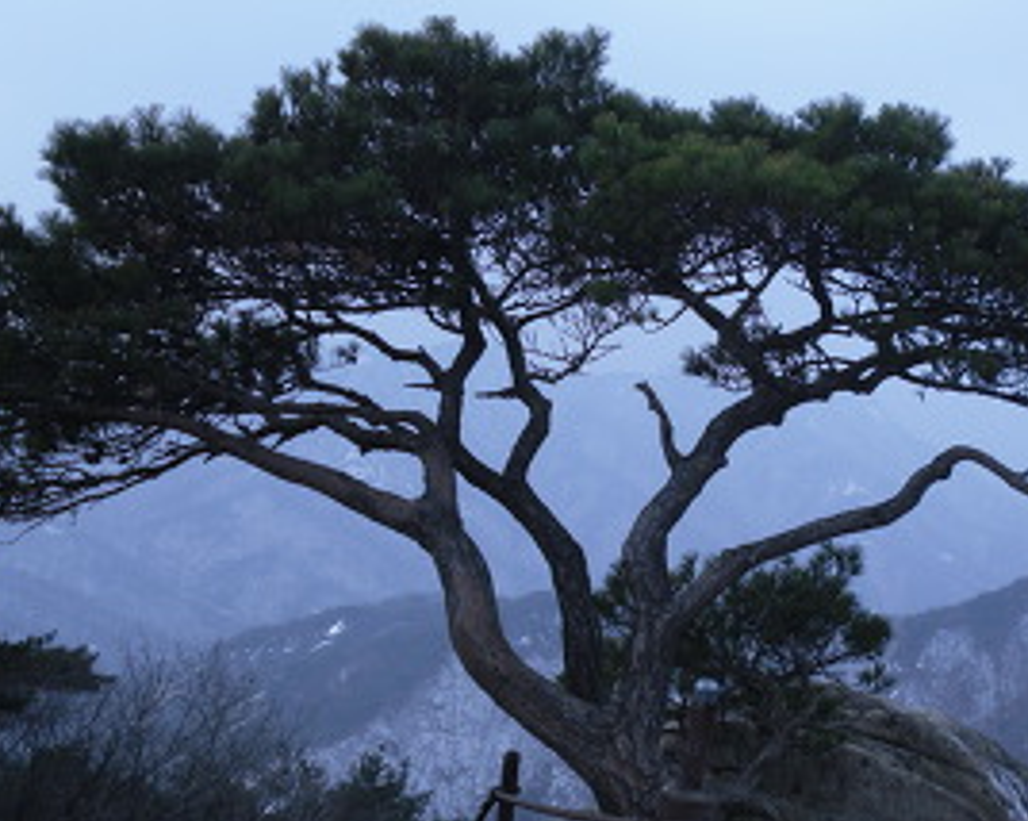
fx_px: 1551
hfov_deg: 36.4
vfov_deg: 29.7
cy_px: 414
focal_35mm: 51
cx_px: 671
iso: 80
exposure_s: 1/72
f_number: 7.6
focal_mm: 6.3
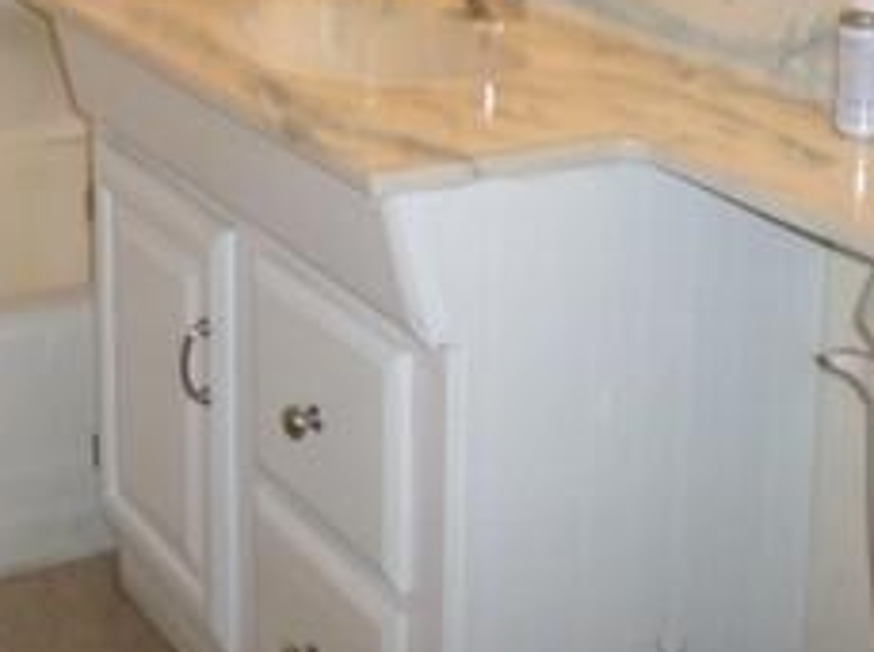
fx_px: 1765
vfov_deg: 20.1
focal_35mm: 70
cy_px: -53
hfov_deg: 27.1
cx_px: 137
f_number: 2.5
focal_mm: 4.5
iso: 100
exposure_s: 1/30
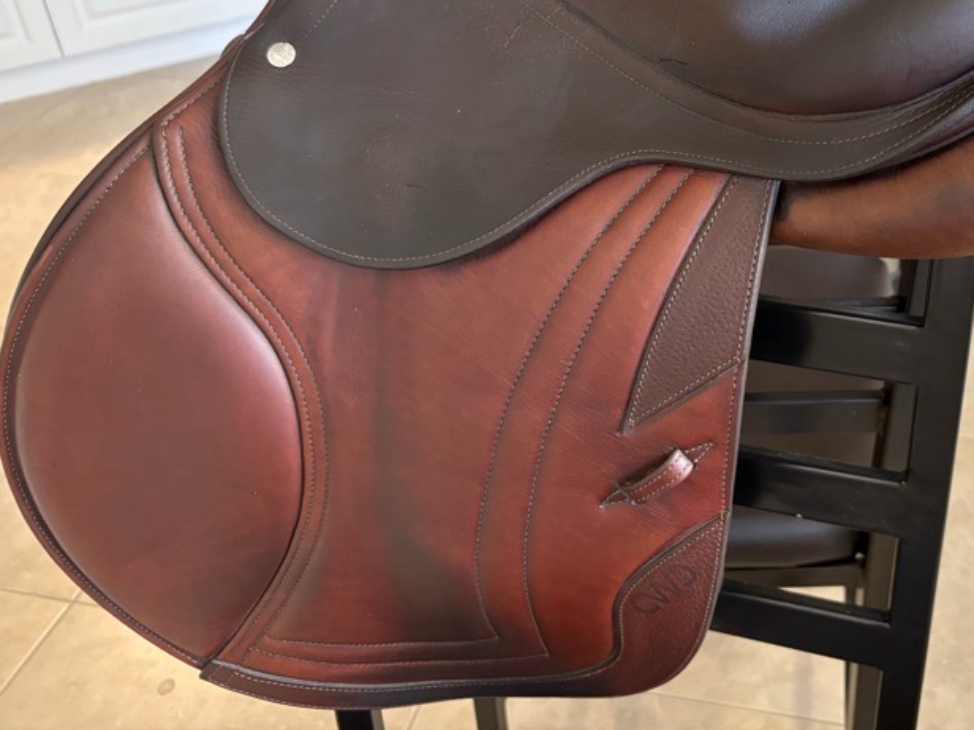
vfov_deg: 37.0
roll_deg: +2.9
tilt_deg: -31.4
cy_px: 200
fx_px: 1069
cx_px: 686
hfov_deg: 47.8
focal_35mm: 38
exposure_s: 1/60
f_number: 1.6
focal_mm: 5.96
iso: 320
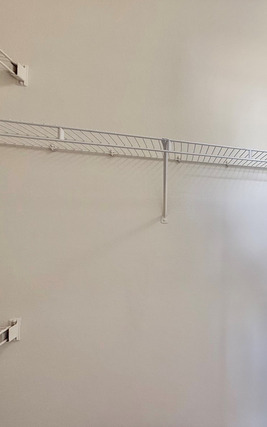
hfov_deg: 46.8
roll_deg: -0.4
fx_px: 233
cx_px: 282
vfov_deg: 85.1
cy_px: 213
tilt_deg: +1.2
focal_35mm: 20
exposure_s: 1/120
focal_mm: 2.22
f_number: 2.2
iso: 125
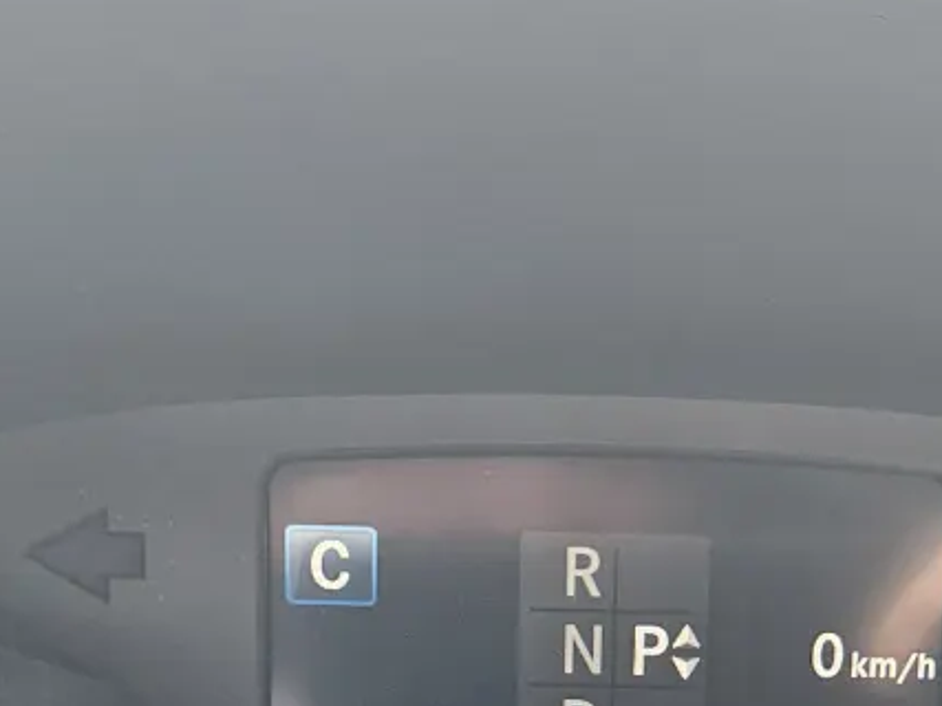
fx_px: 1877
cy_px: 949
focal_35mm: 69
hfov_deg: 28.1
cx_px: 527
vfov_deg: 19.4
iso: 200
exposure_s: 1/67
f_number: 1.8
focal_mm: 5.4
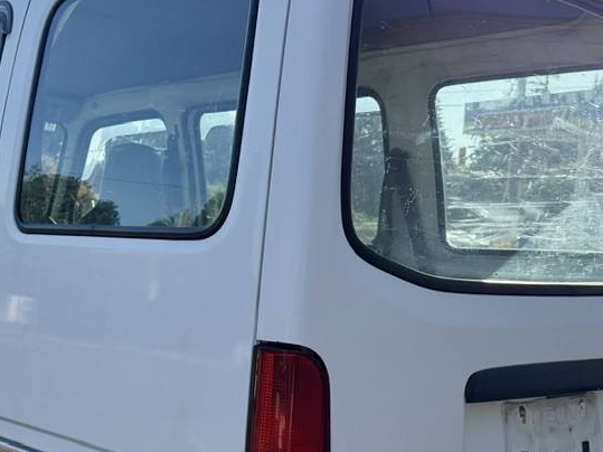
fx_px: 993
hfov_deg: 33.7
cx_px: 247
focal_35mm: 57
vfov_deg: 25.3
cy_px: 343
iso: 100
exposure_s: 1/3759
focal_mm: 6.76
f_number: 1.78
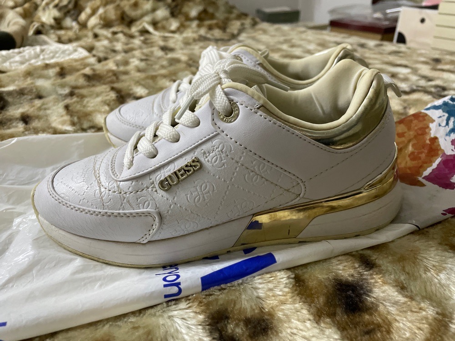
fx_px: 342
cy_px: 170
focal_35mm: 26
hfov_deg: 67.3
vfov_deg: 53.1
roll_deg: +2.1
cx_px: 228
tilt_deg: -29.1
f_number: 1.6
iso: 250
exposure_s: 1/50
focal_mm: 4.2
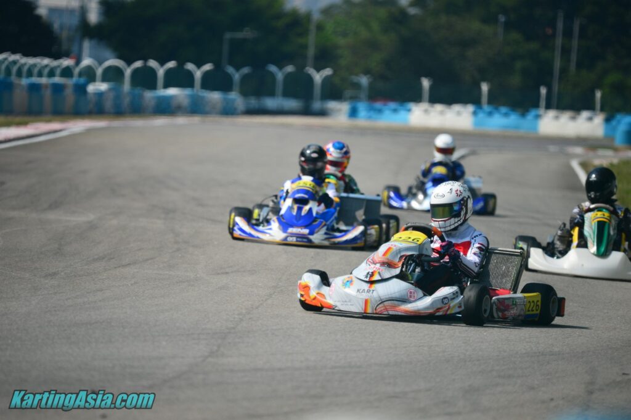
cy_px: 210
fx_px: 5254
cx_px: 316
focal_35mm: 300
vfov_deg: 4.6
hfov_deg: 6.9
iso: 100
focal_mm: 300
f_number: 4
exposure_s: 1/1000
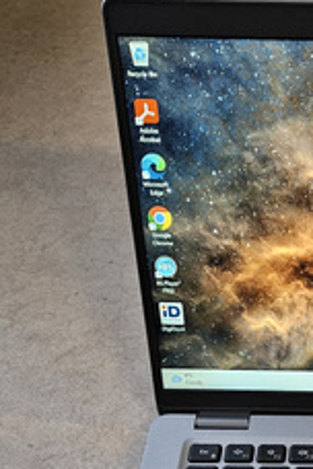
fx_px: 822
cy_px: 424
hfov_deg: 19.7
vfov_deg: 30.5
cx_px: 416
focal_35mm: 63
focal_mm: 5.4
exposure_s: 1/100
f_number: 1.8
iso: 500
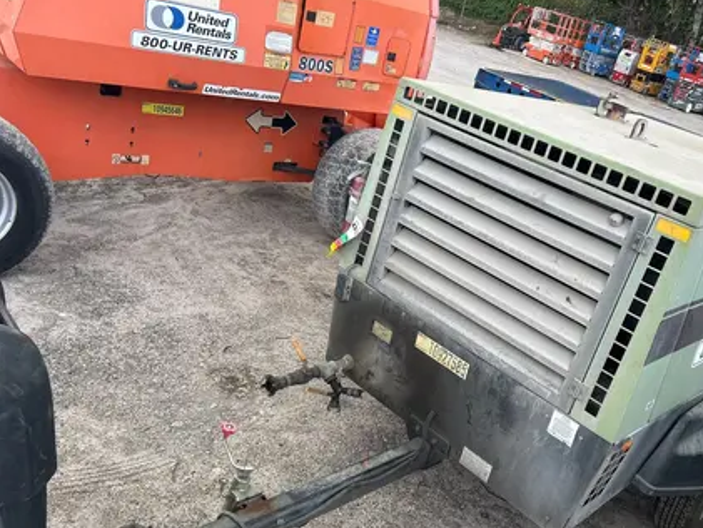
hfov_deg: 53.1
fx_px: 691
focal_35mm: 34
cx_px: 458
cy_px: 305
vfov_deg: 41.7
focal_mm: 5.7
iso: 50
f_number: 1.5
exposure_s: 1/516
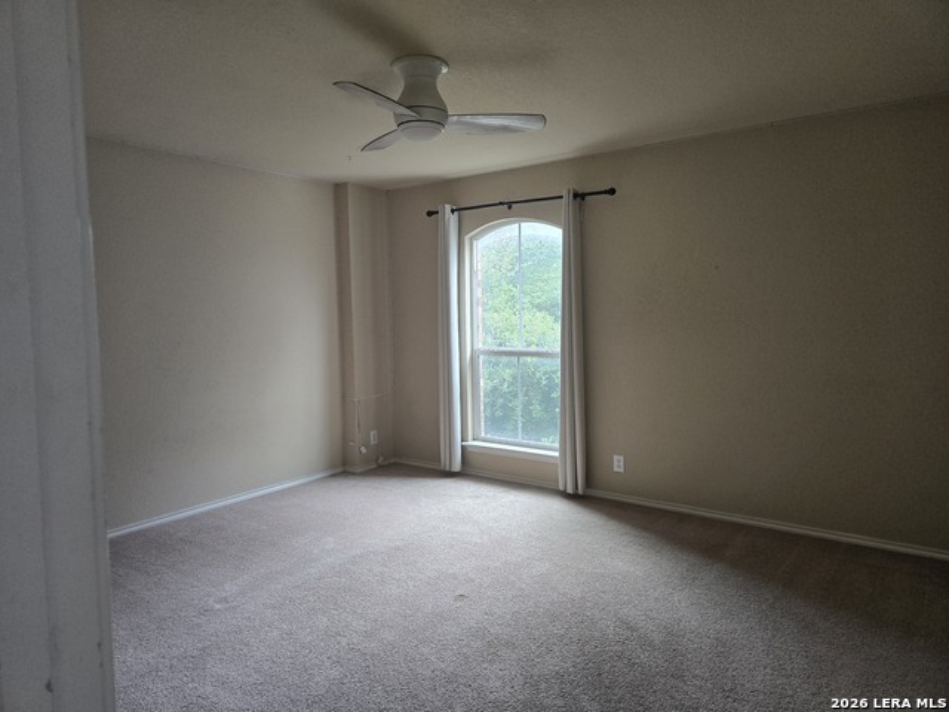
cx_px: 474
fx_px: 631
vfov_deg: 58.9
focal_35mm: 23
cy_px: 356
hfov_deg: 73.9
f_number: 1.8
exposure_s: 1/180
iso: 160
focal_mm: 5.4
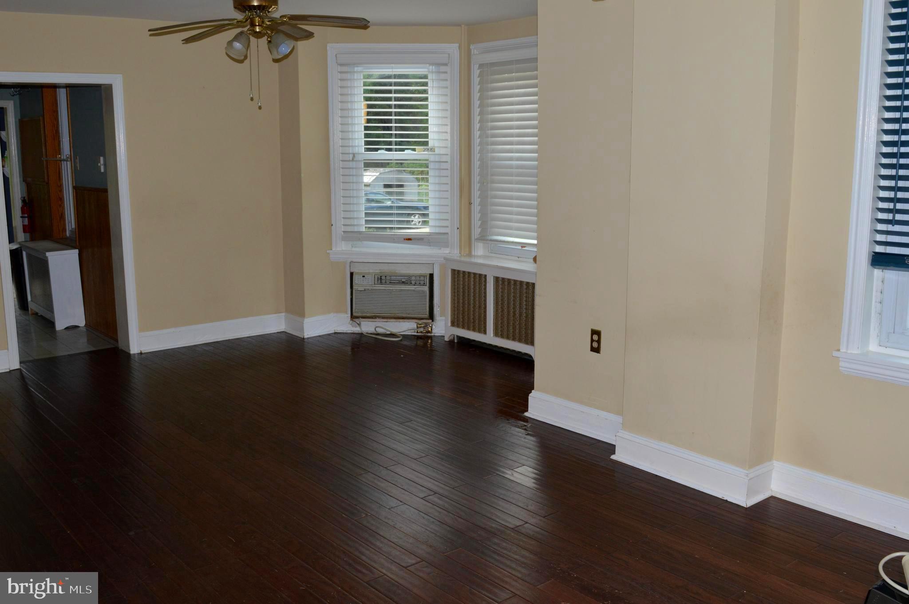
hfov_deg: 55.2
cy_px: 302
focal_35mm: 34
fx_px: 870
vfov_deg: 38.3
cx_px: 454
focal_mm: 23
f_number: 8
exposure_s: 1/60
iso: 450
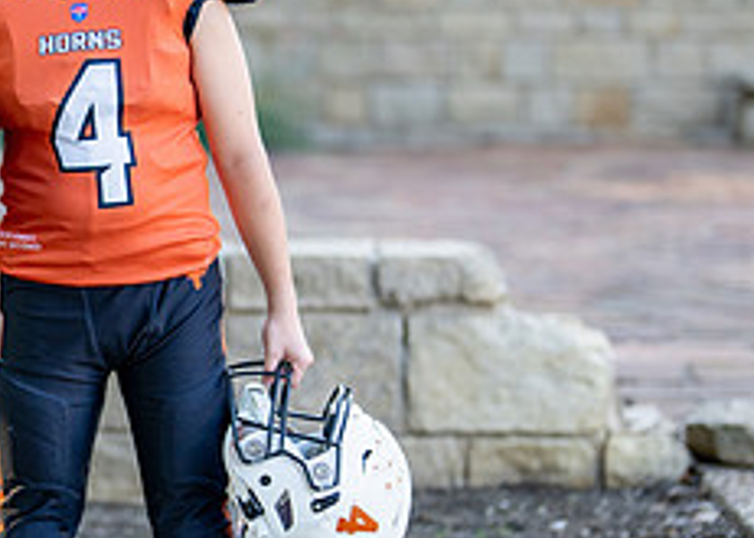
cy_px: 241
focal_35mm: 150
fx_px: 3212
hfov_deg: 13.3
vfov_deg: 9.6
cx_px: 93
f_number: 1.2
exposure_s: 1/1250
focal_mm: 50
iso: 200
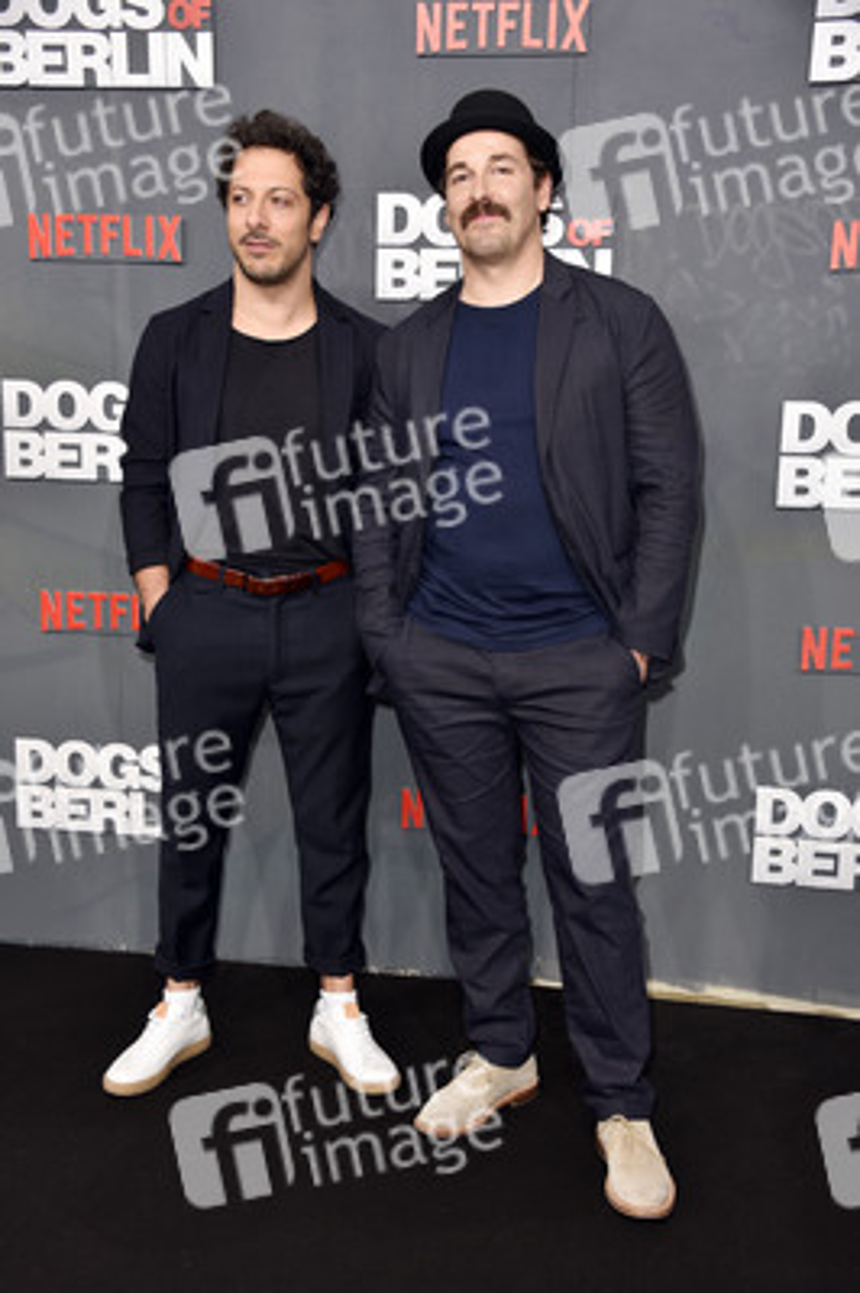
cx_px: 430
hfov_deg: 31.8
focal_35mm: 42
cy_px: 646
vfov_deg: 46.4
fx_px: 1507
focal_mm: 42
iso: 250
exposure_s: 1/200
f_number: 5.6
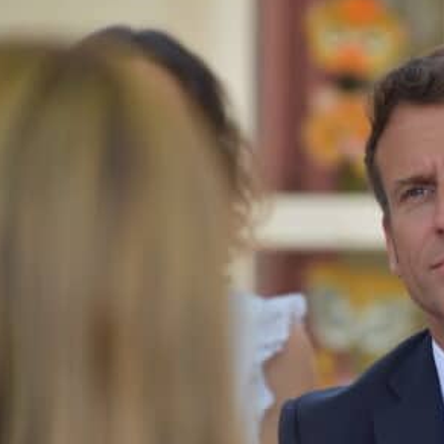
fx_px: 11391
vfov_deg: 2.2
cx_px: 441
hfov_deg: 2.2
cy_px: 214
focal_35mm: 785
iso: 800
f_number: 6.3
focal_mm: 300
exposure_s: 1/320
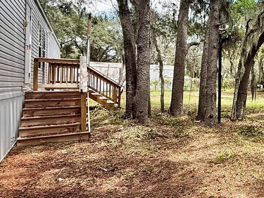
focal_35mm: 37
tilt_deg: +1.7
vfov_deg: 38.5
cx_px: 295
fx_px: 282
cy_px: 81
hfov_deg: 40.0
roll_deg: -0.3
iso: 64
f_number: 2.2
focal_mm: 2.22
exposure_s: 1/510
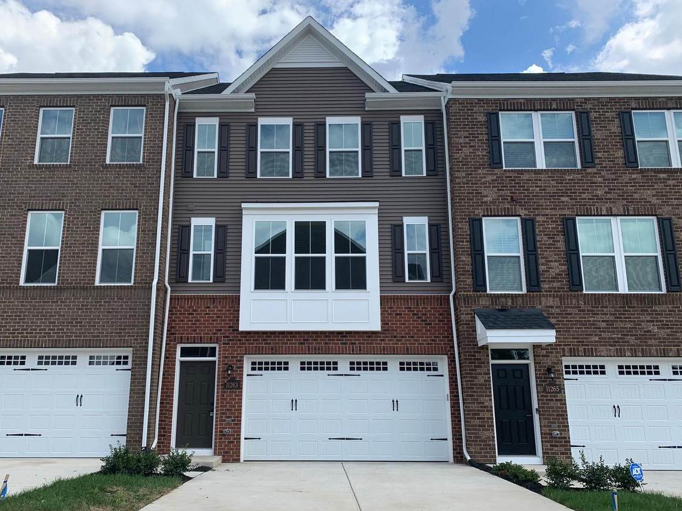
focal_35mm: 29
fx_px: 571
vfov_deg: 48.2
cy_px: 277
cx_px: 311
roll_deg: +0.0
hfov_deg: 61.6
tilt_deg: +12.8
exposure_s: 1/1332
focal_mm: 4.25
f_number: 1.8
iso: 25
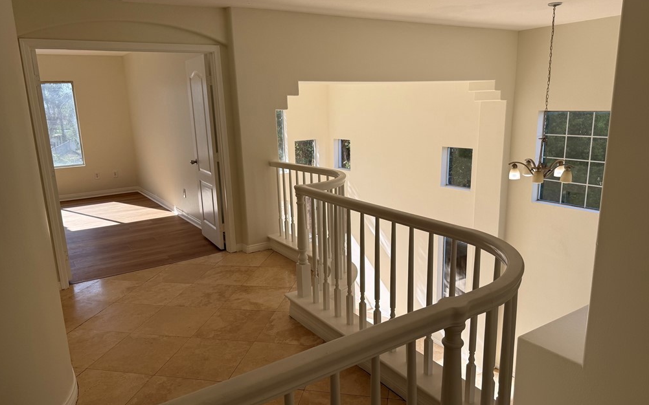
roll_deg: +1.3
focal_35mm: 26
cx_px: 319
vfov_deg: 47.6
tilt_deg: -13.1
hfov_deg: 70.4
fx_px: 460
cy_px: 209
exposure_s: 1/1075
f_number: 1.78
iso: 80
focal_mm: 6.76
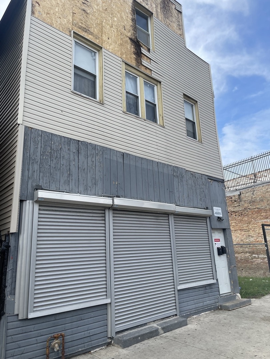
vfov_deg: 69.4
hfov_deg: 54.9
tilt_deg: +15.8
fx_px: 260
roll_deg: +3.4
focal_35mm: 25
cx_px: 135
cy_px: 180
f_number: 1.6
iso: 32
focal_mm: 5.1
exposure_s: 1/1618
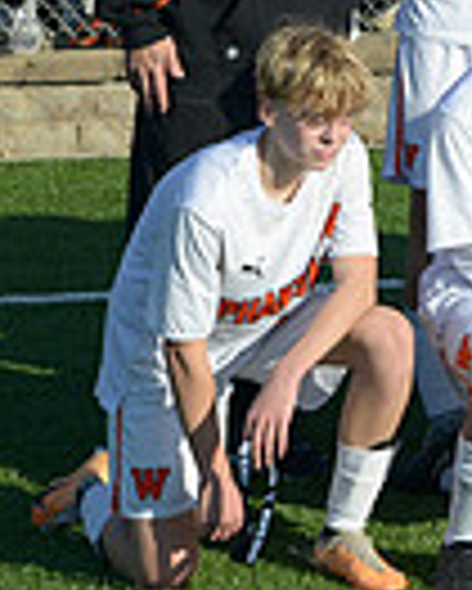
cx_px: 1259
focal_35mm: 175
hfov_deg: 8.0
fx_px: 3052
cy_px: -277
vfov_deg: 10.7
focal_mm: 42
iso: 500
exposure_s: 1/3200
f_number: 5.6
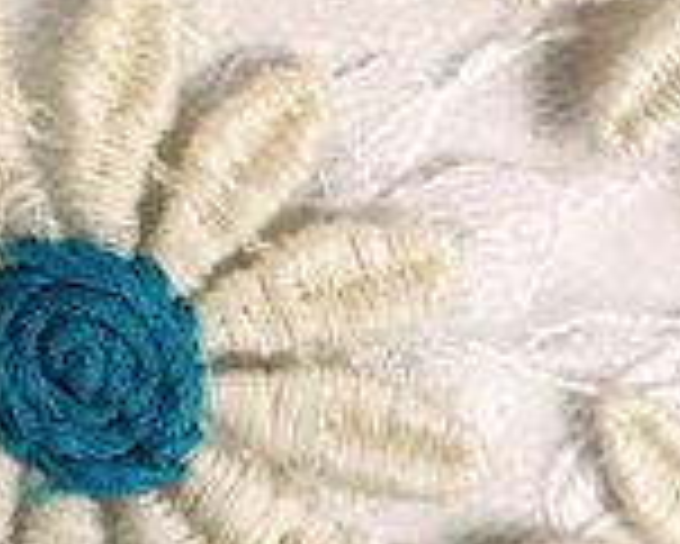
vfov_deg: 16.7
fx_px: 1752
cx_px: 38
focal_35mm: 87
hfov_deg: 21.4
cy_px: -157
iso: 80
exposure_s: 1/500
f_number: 3.5
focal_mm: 4.9
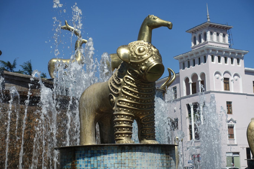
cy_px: 84
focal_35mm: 70
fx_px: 494
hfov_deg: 28.8
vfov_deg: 19.5
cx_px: 127
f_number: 4
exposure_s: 1/250
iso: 125
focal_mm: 25.7
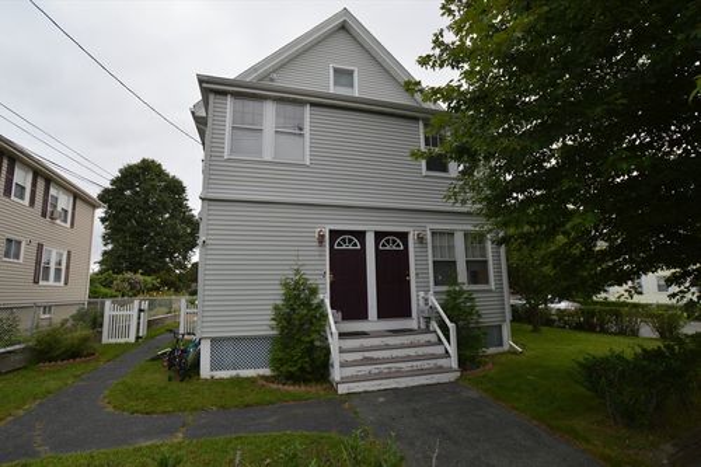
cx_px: 350
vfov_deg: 72.0
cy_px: 234
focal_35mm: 16
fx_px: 321
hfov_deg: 95.0
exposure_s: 1/160
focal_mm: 11
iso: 100
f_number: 6.3
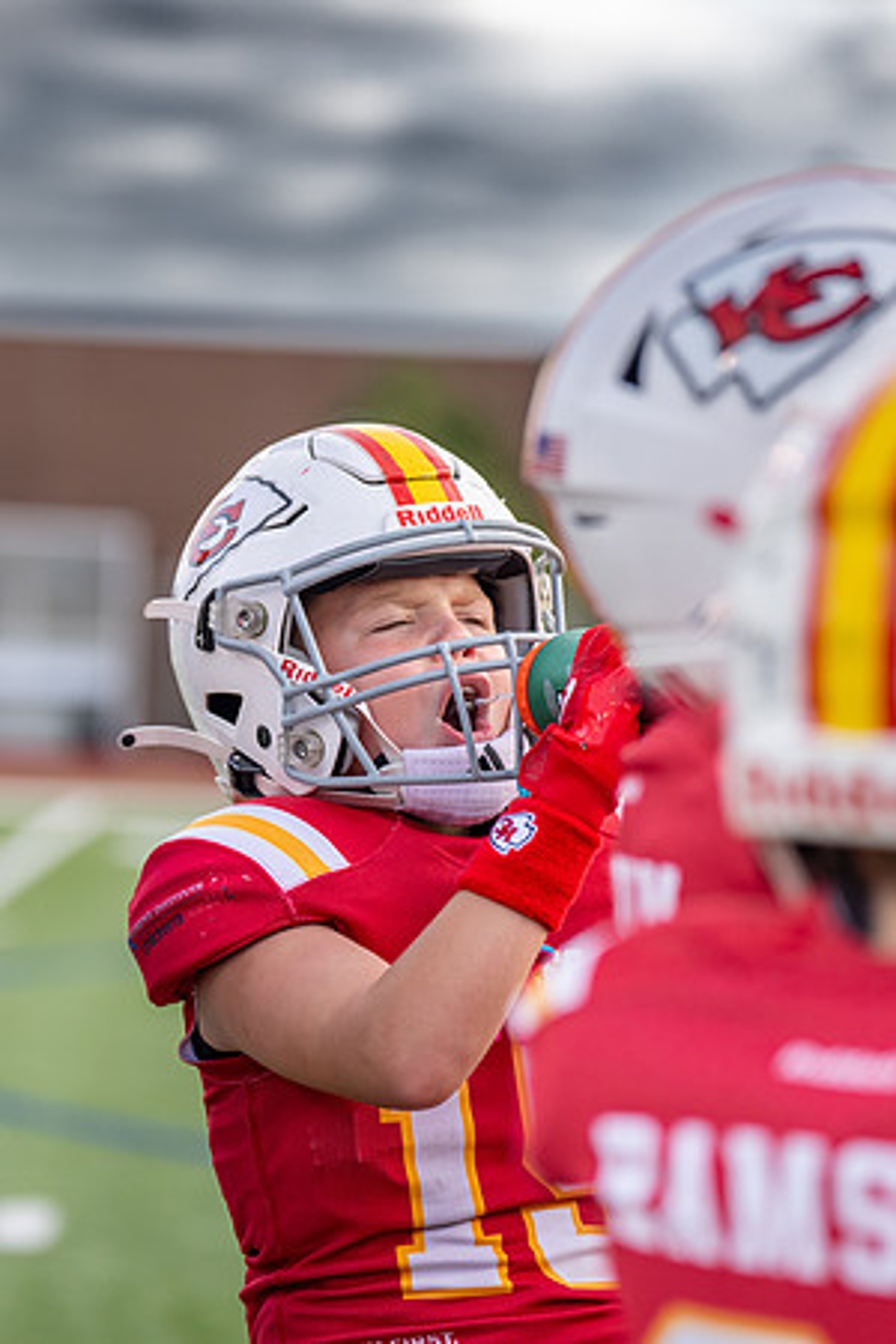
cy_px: 673
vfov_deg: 12.0
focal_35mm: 172
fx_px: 6407
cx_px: 359
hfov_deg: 8.0
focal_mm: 113
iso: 500
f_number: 2.8
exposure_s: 1/2500
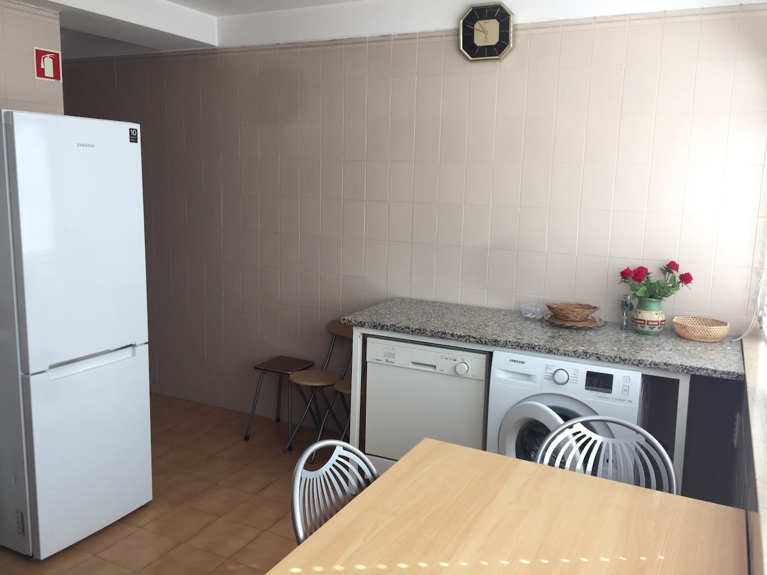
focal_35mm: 29
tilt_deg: -9.4
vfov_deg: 48.2
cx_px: 384
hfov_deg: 61.7
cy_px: 288
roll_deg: -2.7
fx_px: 643
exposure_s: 1/100
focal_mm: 4.15
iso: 40
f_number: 2.2
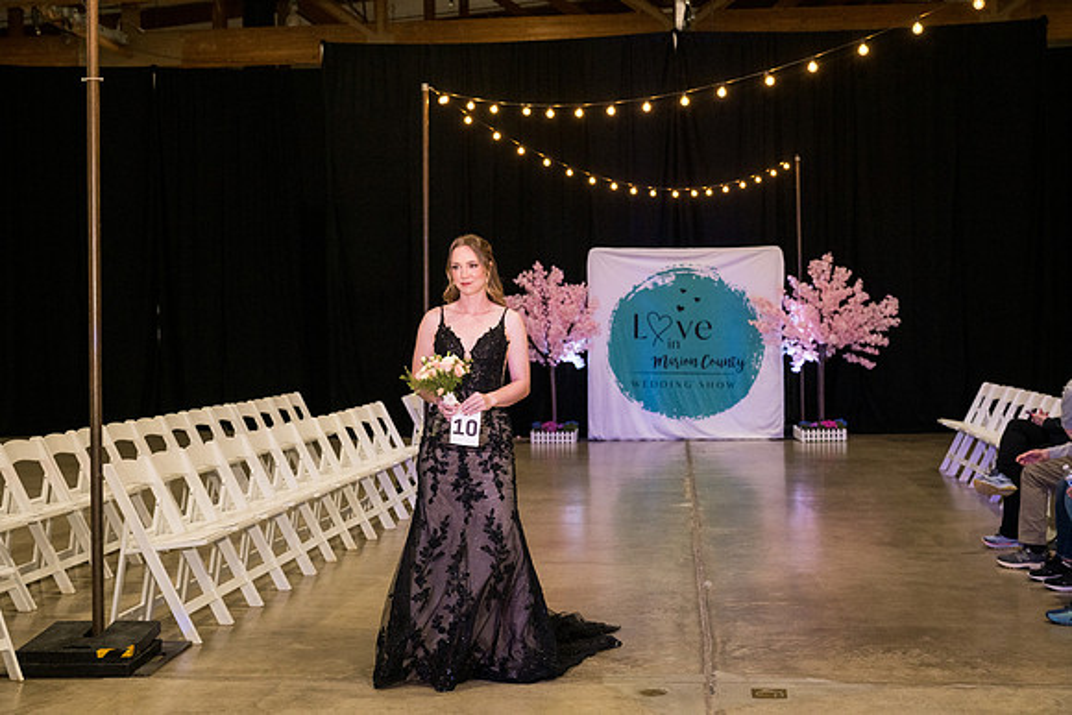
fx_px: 1400
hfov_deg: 41.9
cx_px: 536
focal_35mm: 47
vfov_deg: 28.7
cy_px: 358
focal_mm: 47
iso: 3200
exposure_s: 1/400
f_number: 4
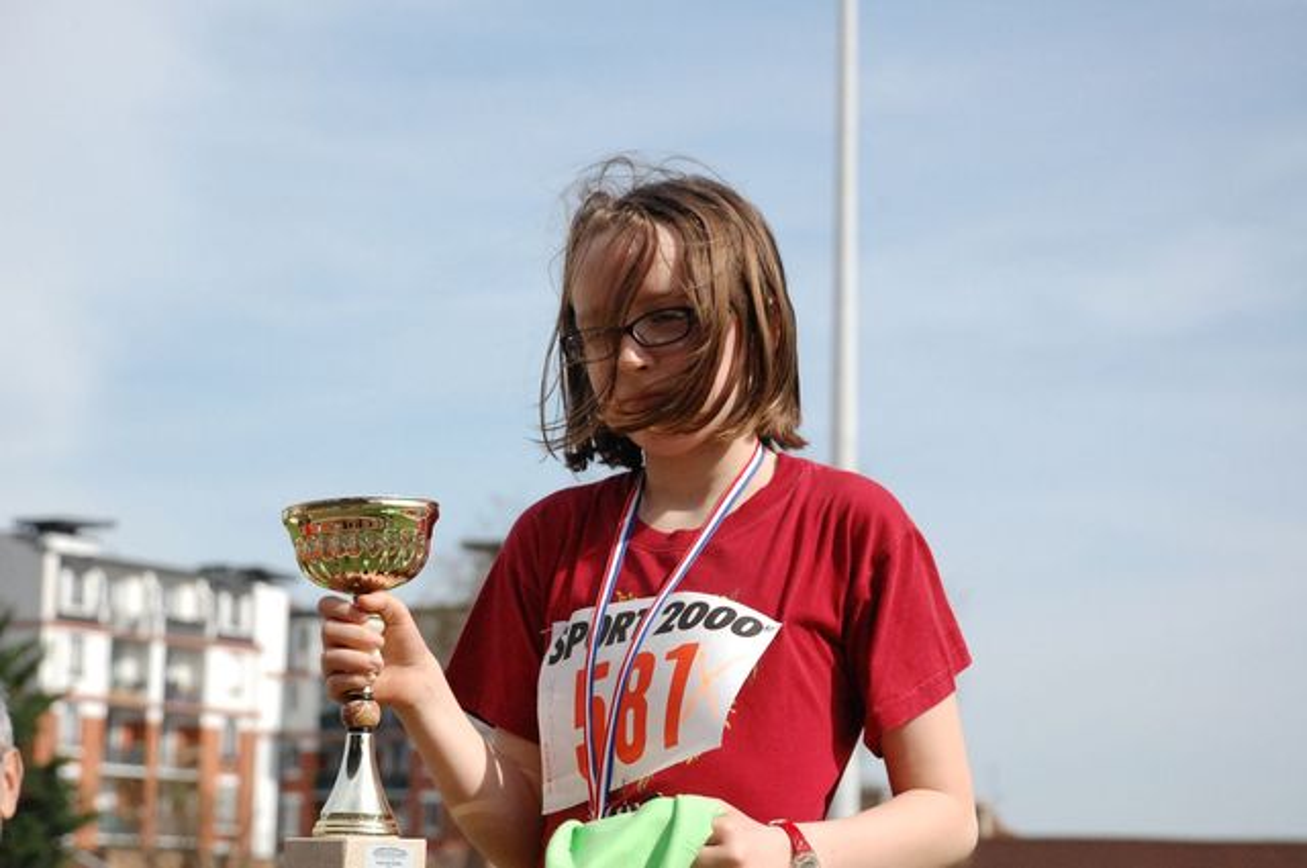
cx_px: 654
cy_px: 434
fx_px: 4079
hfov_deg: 18.2
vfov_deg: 12.1
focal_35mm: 112
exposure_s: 1/4000
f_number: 8
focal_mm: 75
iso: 1600
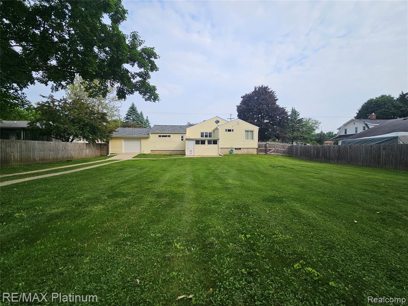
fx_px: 153
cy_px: 153
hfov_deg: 106.2
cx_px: 204
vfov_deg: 89.9
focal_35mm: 13
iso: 50
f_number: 2.2
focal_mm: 2.2
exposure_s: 1/1588
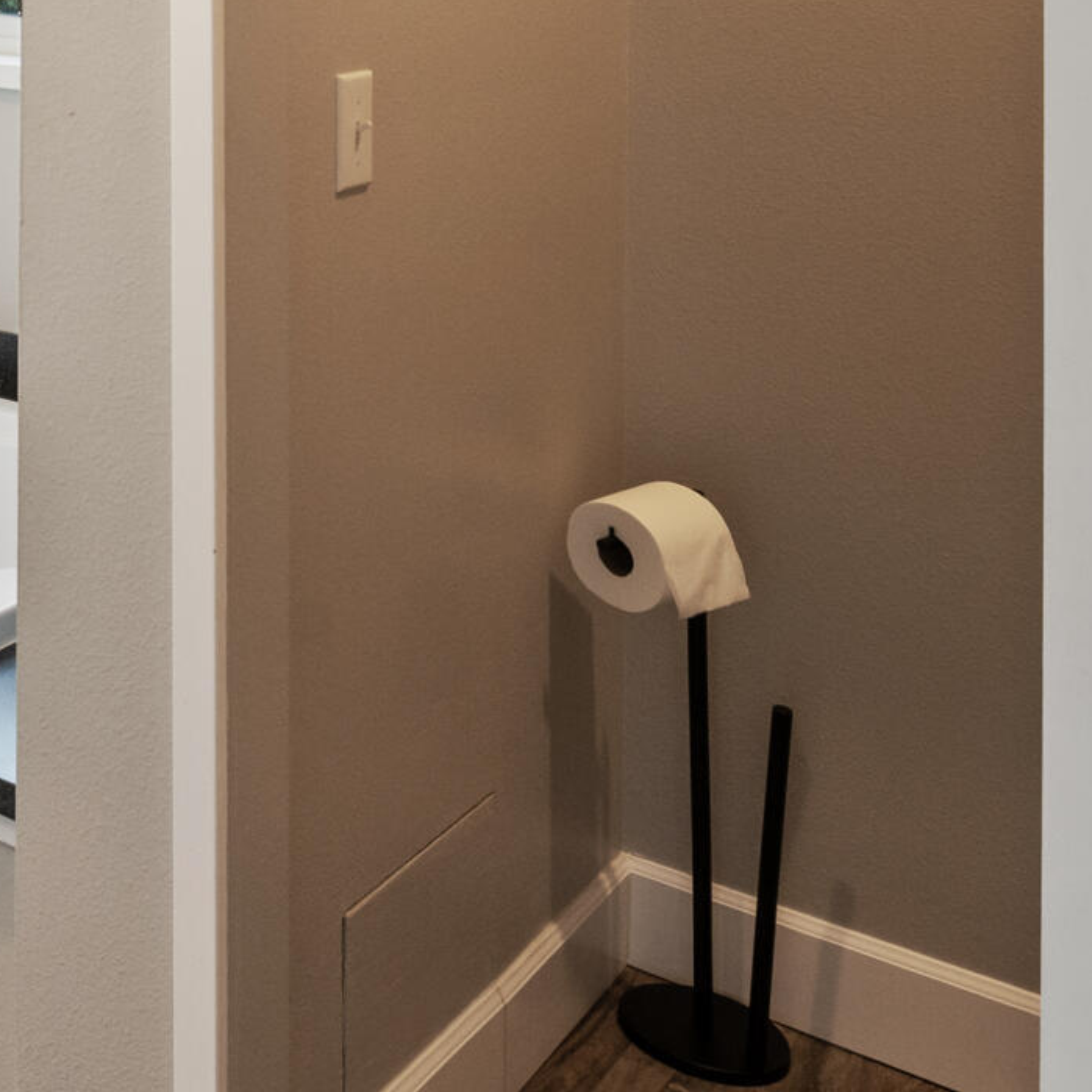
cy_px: -98
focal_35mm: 51
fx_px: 1820
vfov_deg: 30.1
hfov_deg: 25.5
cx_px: -530
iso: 1000
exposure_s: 1/30
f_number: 9
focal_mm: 14
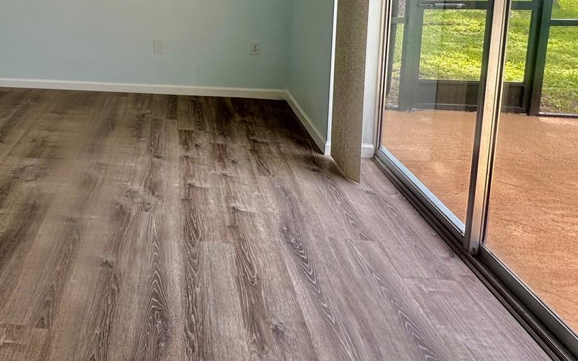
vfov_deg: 39.4
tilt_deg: -5.8
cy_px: 1
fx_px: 441
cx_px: 93
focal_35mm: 28
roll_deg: +0.7
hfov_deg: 59.6
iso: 50
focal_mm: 2.22
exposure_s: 1/99
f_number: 2.2
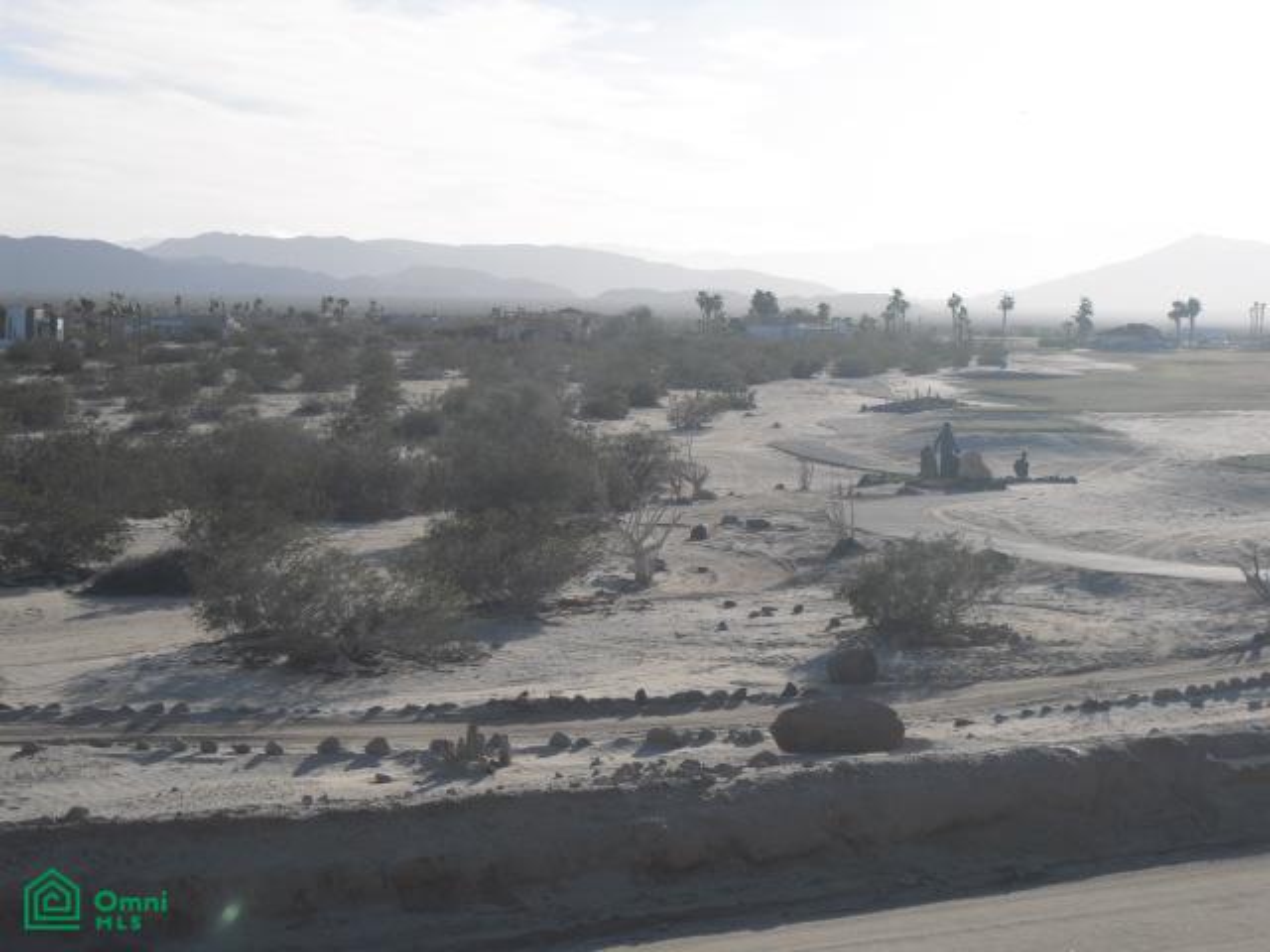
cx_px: 635
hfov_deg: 22.0
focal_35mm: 89
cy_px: 476
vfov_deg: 16.6
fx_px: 3265
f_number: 12.8
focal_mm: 15.7
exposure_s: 1/80
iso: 64
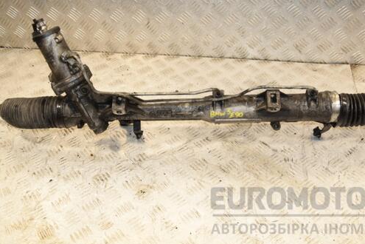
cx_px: 197
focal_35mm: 40
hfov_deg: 48.4
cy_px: 100
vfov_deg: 33.3
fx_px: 406
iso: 800
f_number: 6.3
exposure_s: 1/200
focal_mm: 22
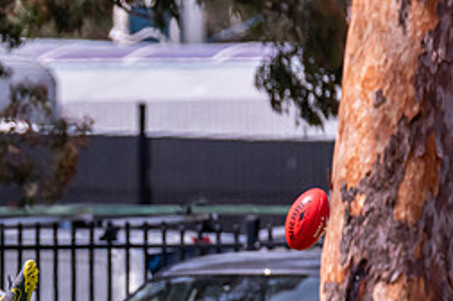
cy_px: 338
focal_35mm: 1459
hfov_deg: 1.4
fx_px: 18335
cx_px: -104
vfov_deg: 0.9
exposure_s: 1/3200
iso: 800
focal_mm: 450
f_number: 6.3
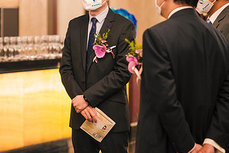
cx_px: 70
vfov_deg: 8.0
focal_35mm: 171
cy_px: 63
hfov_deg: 12.0
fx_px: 1088
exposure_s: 1/125
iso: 800
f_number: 1.2
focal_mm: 45
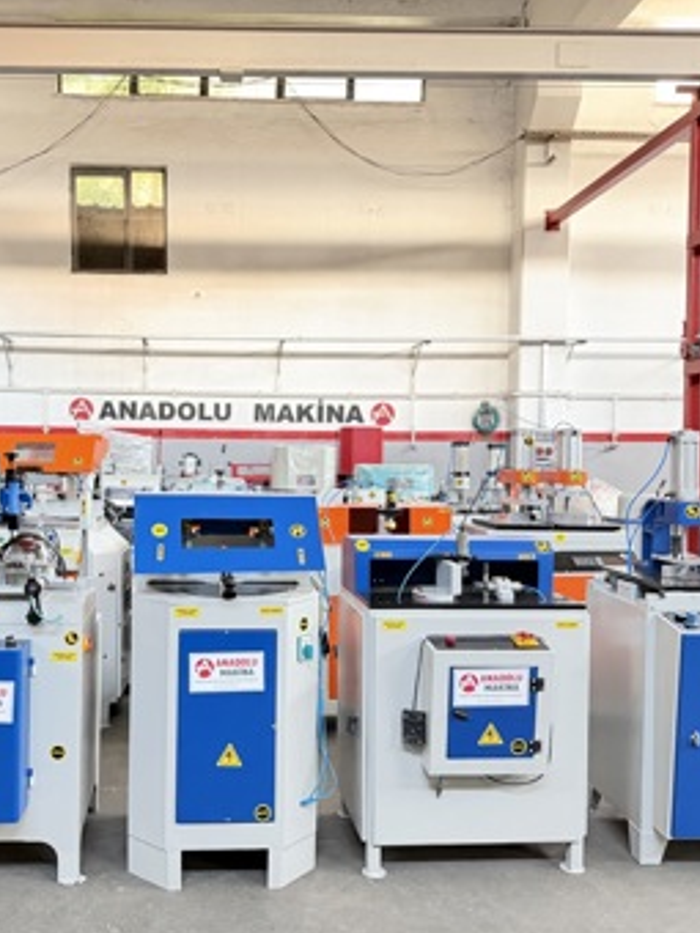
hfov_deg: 42.4
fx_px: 890
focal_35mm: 33
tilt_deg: -2.5
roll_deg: -0.3
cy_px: 473
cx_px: 236
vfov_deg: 55.4
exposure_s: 1/30
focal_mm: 6.76
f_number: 1.78
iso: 1250
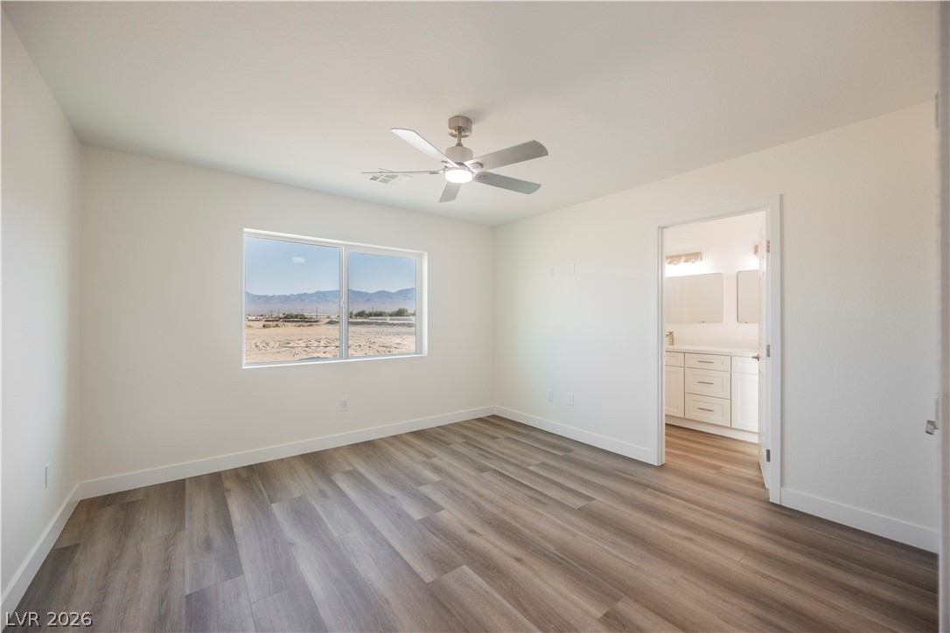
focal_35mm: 14
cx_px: 475
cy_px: 316
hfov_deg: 104.3
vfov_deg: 81.2
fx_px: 369
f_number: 5.6
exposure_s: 1/2000
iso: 800
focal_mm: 14
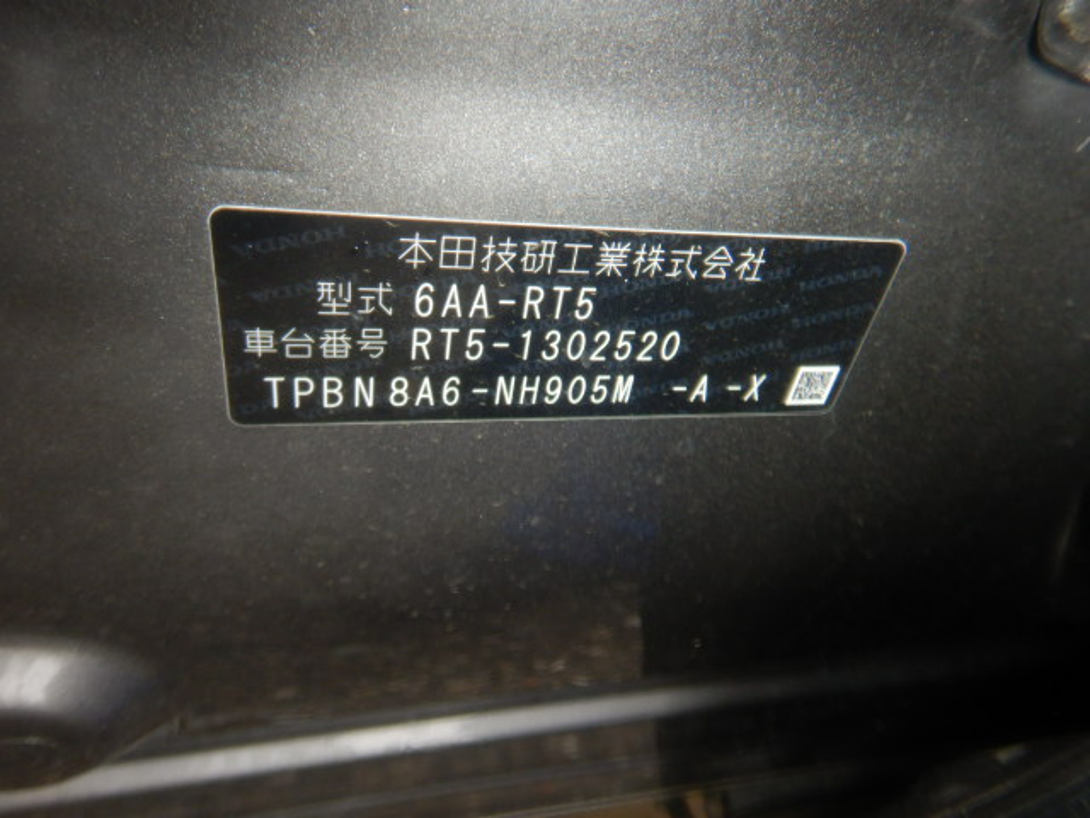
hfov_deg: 71.6
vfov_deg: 56.8
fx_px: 756
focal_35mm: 24
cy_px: 409
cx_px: 545
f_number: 2.8
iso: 200
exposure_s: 1/30
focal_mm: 4.3
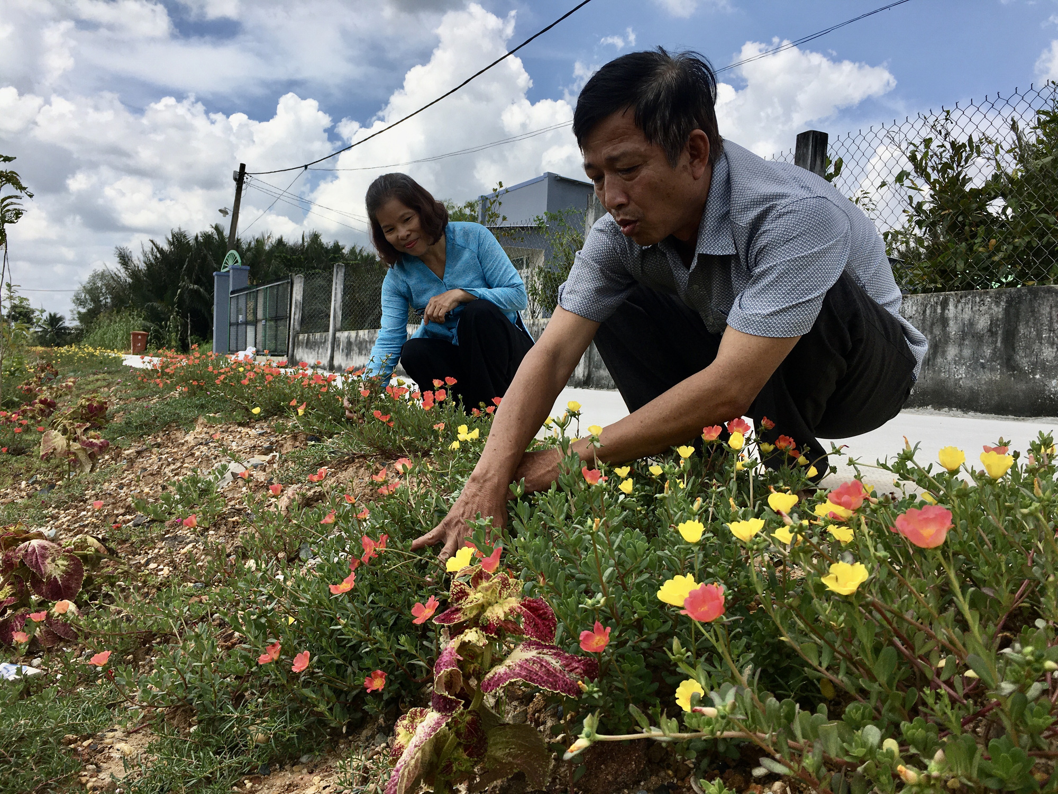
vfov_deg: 48.2
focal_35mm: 29
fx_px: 886
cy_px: 397
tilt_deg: -1.4
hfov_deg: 61.7
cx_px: 529
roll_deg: -1.2
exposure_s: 1/1709
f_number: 2.2
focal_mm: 4.15
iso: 25
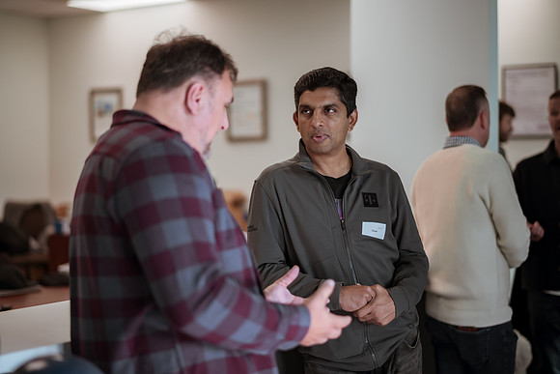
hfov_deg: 34.5
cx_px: 280
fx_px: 902
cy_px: 187
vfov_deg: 23.4
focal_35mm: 58
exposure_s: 1/160
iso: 100
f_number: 1.4
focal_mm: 58
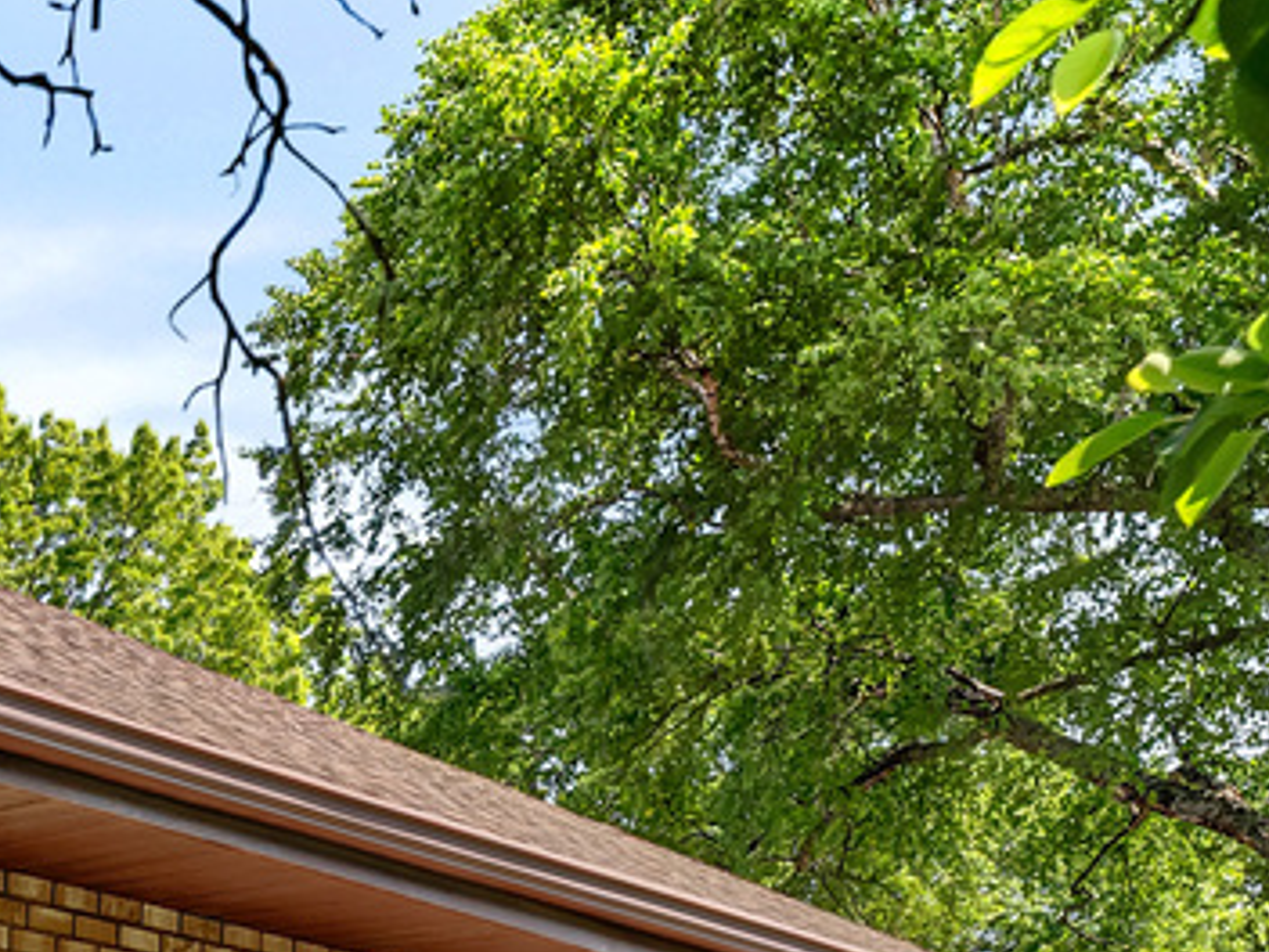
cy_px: 1450
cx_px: -918
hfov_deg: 21.9
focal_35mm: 62
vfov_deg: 20.2
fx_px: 2273
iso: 500
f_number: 8
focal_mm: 14
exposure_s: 1/320
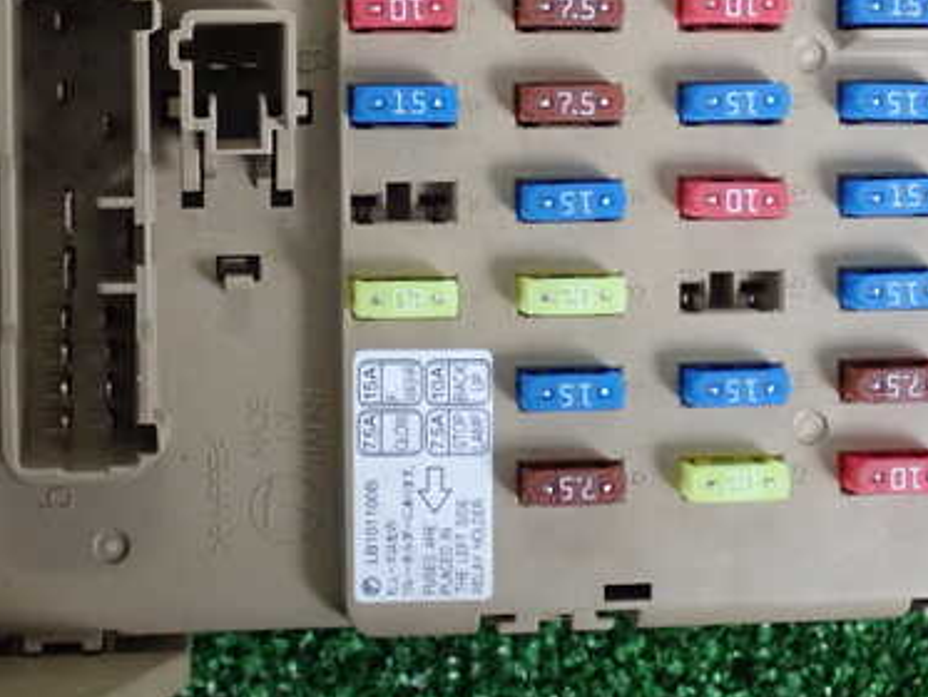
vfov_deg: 19.8
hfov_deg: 26.3
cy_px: 212
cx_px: 425
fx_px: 1984
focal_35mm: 74
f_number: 3.1
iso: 800
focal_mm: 8.41
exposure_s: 1/125
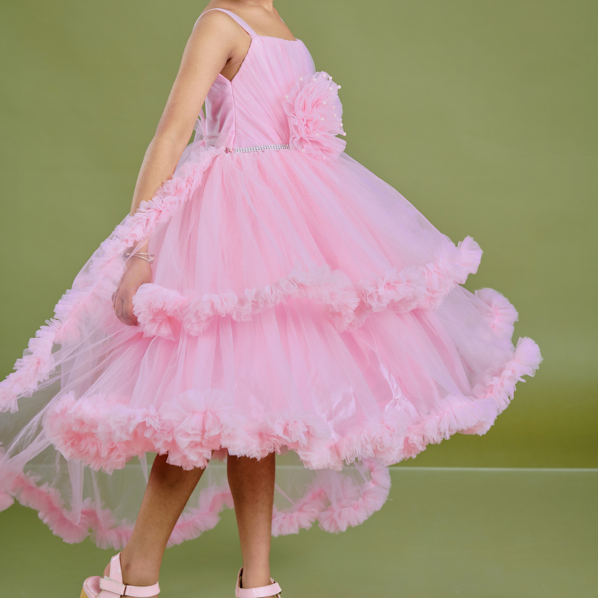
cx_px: 299
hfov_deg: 16.0
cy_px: 171
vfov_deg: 15.9
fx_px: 2130
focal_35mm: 109
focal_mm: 85
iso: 200
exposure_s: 1/100
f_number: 5.6
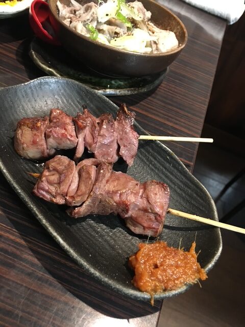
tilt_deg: -47.2
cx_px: 122
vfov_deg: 61.7
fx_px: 274
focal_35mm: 29
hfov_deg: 48.2
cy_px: 164
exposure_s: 1/15
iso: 200
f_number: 2.2
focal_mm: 4.15
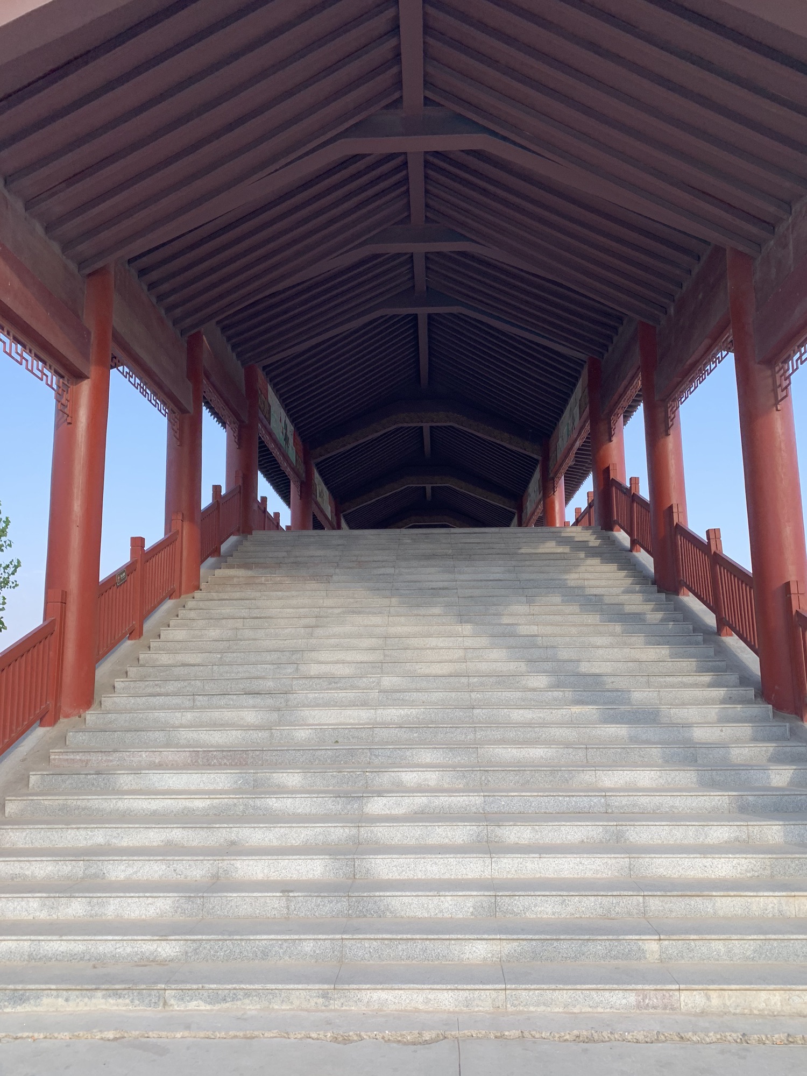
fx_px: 808
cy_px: 538
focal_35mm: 26
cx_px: 404
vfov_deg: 67.3
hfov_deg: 53.1
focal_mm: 4.25
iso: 25
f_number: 1.8
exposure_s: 1/399
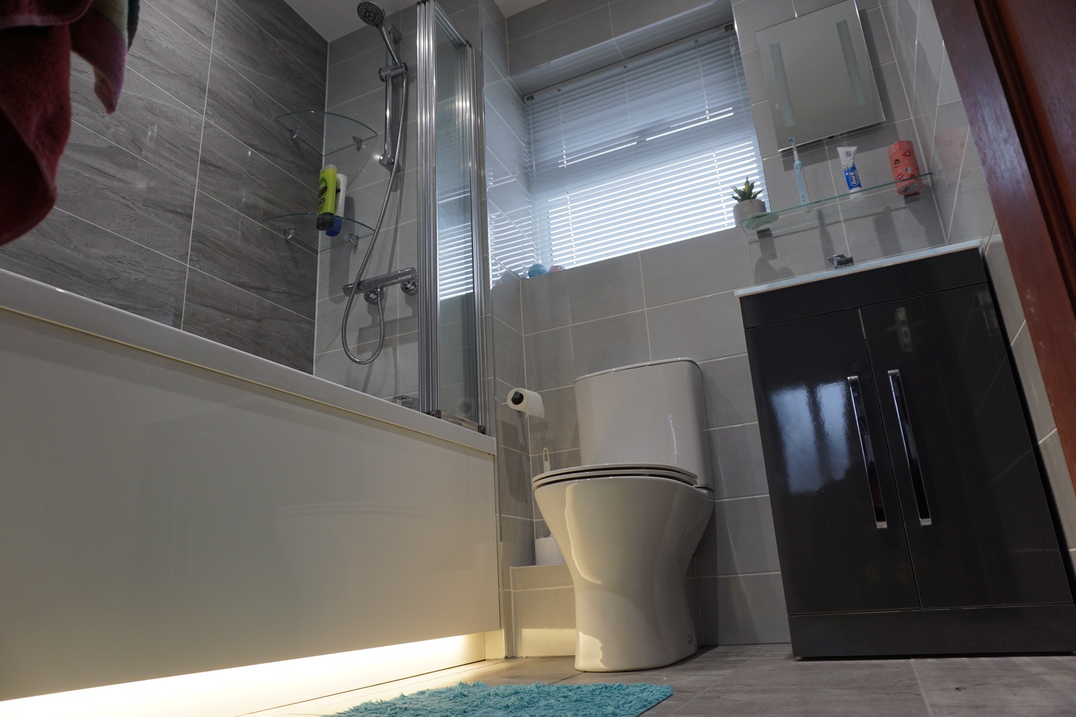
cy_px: 358
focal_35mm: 24
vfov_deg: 53.1
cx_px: 538
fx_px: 717
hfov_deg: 73.7
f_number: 4
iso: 200
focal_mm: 16
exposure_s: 1/60
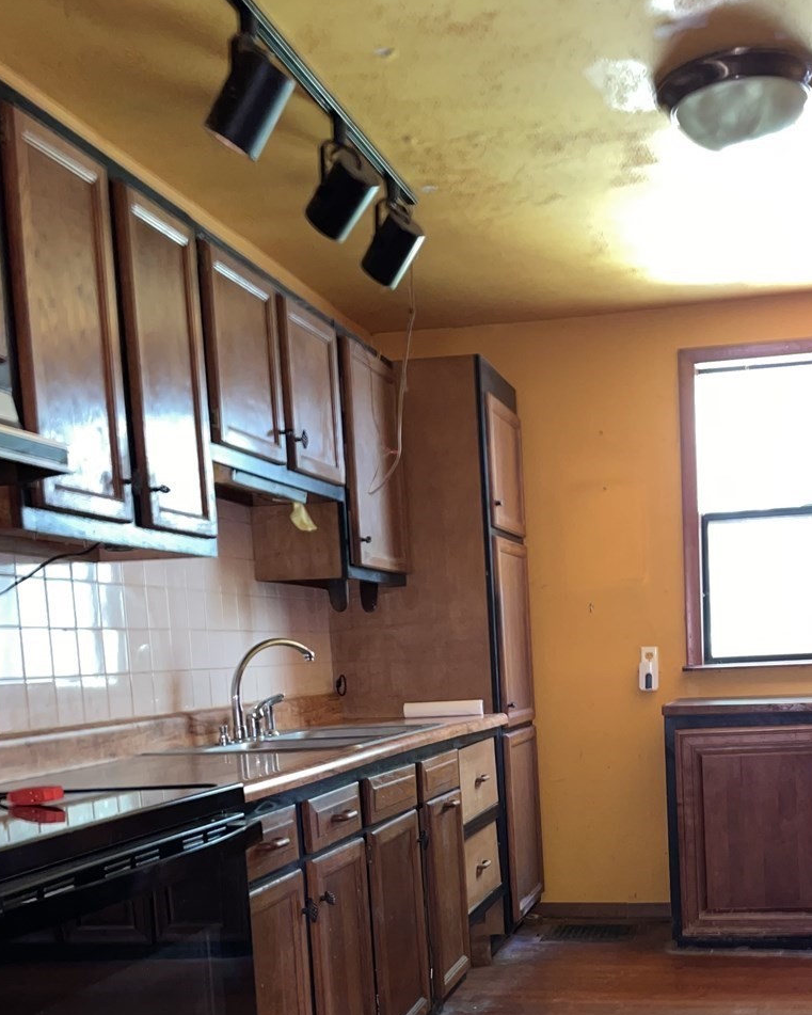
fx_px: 1231
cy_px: 797
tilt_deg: -4.8
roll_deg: +2.7
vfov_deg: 42.9
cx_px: 552
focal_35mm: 41
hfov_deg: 36.1
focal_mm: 4.2
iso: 100
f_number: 1.6
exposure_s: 1/4
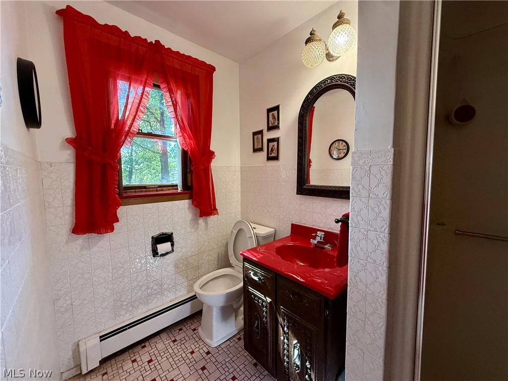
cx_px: 254
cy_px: 190
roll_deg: +0.1
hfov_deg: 102.1
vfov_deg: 85.7
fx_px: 205
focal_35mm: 14
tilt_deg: -5.2
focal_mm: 2.22
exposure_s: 1/99
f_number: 2.2
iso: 320
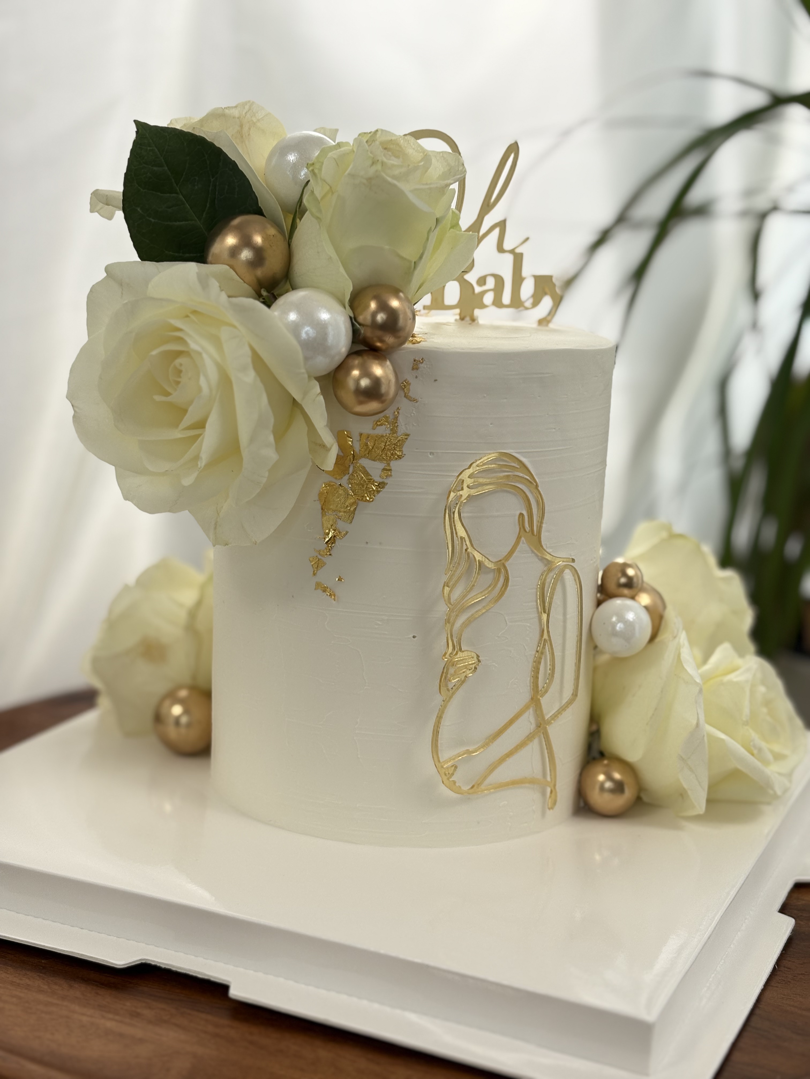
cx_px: 405
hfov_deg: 28.0
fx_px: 1622
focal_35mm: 52
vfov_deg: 36.8
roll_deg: -3.4
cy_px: 540
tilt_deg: -11.4
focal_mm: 5.96
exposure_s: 1/224
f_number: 1.6
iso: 40
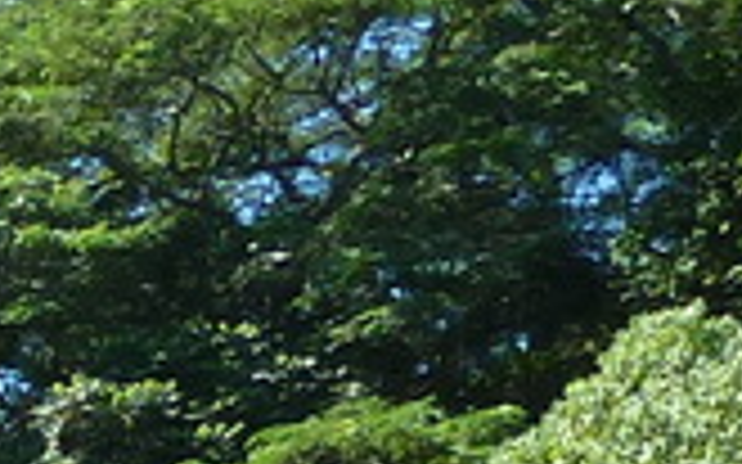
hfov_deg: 8.0
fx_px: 4528
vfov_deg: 5.3
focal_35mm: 224
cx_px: -1502
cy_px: 1631
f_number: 4
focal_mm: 4.7
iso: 100
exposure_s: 1/250
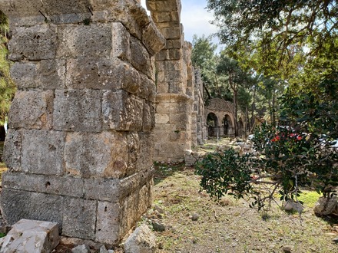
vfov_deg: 54.9
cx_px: 169
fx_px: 244
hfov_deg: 69.4
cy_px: 126
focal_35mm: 25
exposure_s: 1/145
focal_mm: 4.6
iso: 32
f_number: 1.8
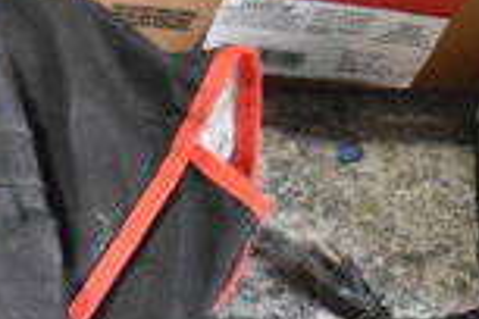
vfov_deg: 8.1
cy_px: 389
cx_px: -435
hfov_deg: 11.3
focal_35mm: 167
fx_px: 2222
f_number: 4.2
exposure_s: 1/160
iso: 2500
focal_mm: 28
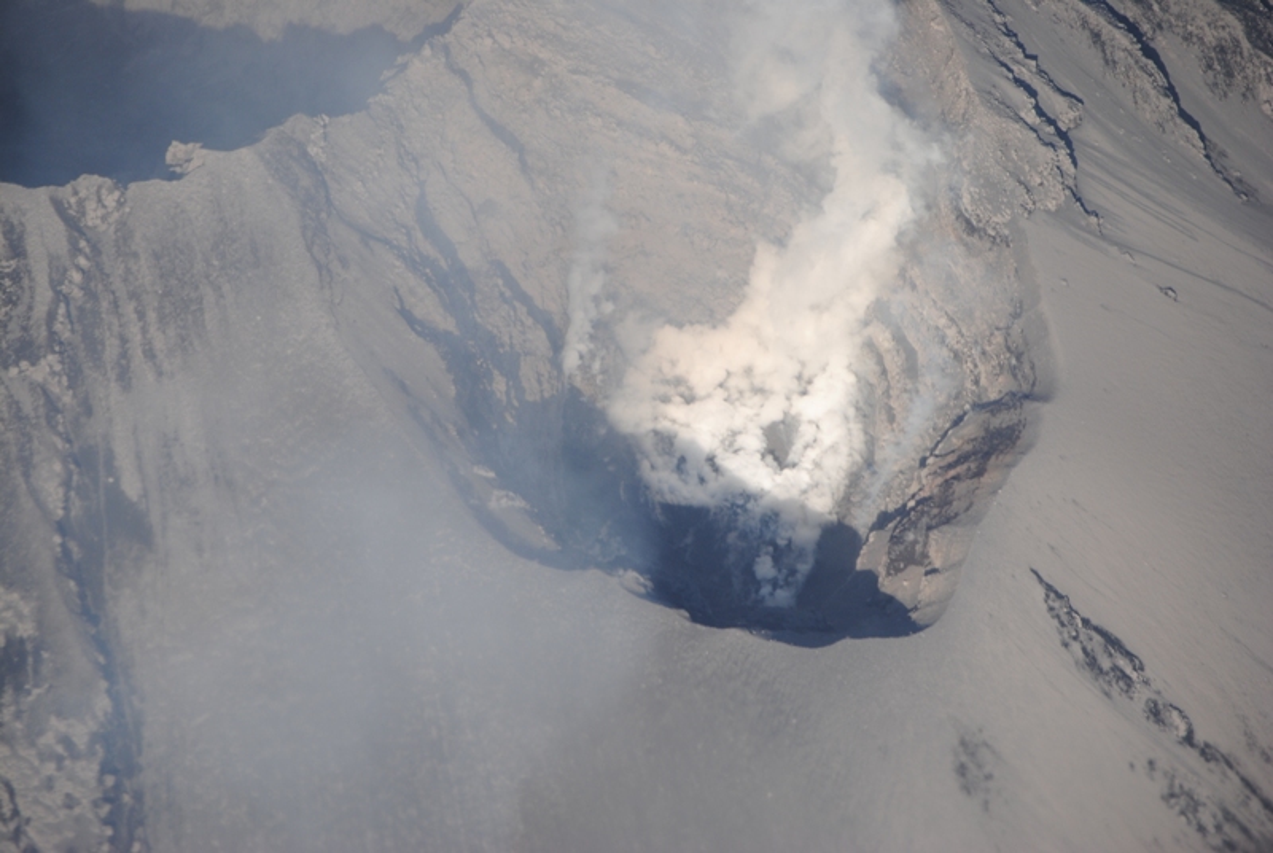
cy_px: 426
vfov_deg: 7.3
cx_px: 636
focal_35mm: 188
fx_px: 6640
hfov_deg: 11.0
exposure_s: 1/500
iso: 100
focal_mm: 125
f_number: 5.6
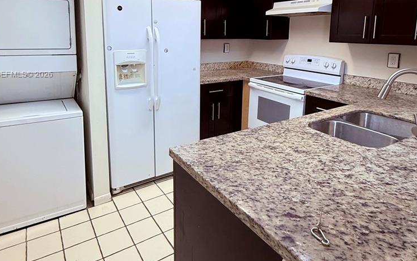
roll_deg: -1.3
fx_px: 273
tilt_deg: -8.5
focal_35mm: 24
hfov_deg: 74.8
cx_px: 201
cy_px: 75
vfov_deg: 49.6
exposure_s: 1/120
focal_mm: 2.22
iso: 400
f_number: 2.2
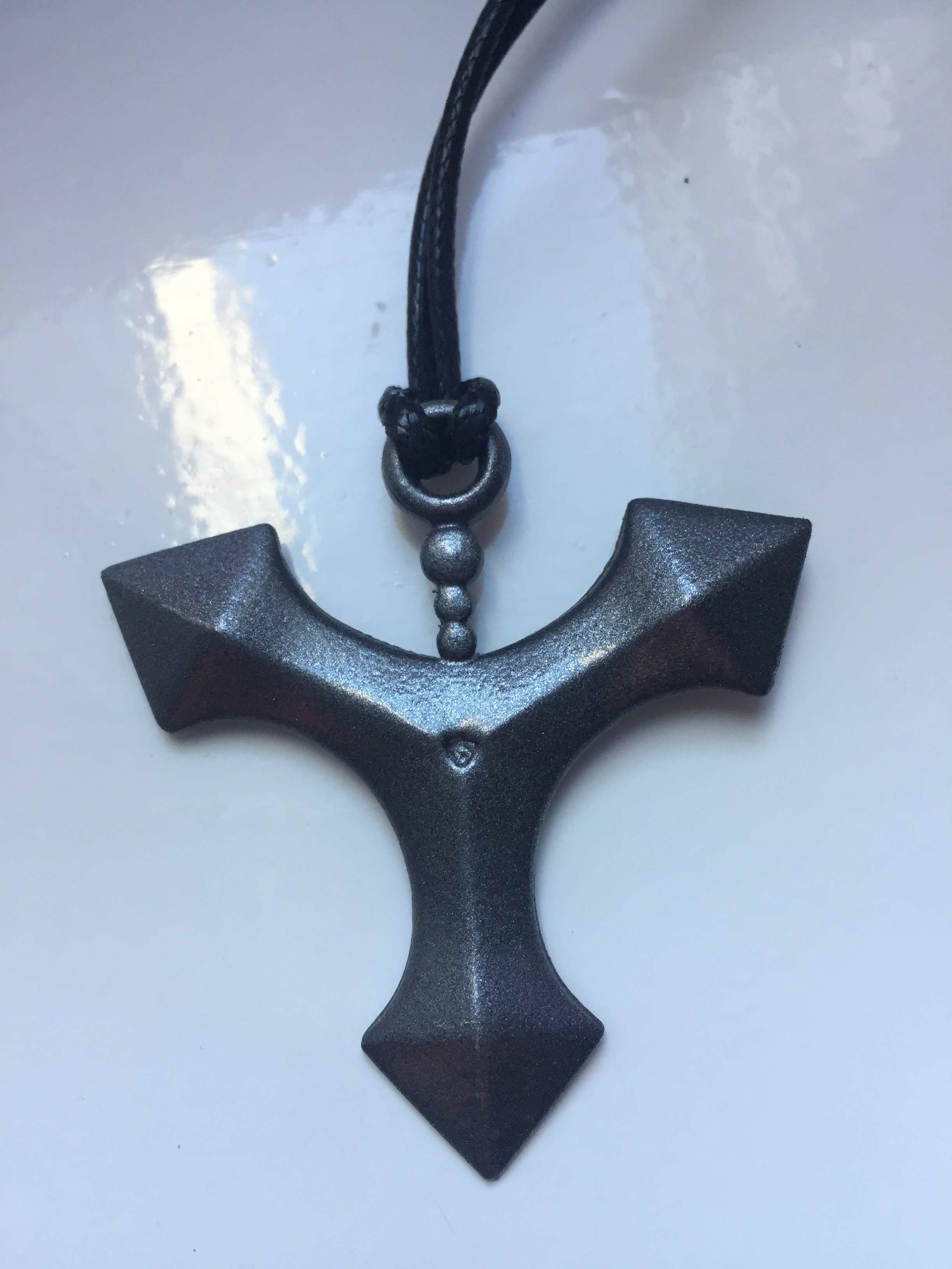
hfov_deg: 48.2
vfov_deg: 61.7
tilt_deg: -80.6
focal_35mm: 29
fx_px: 1063
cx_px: 476
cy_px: 634
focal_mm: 4.15
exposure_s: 1/33
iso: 80
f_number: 2.2
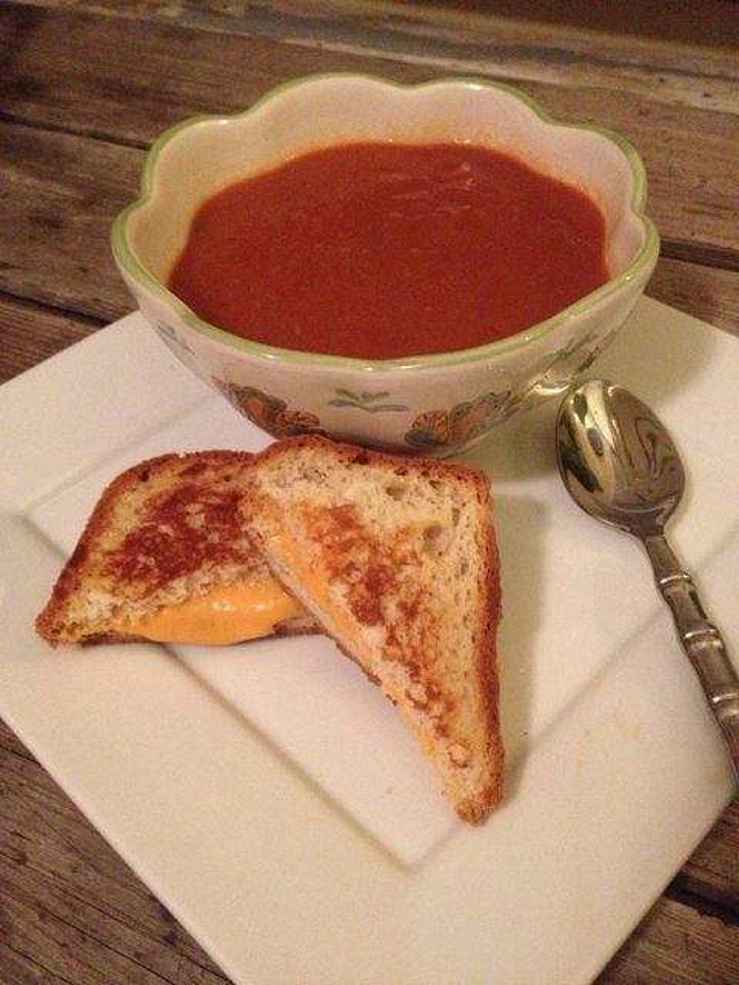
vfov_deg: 52.6
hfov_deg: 40.7
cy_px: 492
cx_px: 370
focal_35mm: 35
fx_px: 996
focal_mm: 4.28
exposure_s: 1/15
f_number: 2.4
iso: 800
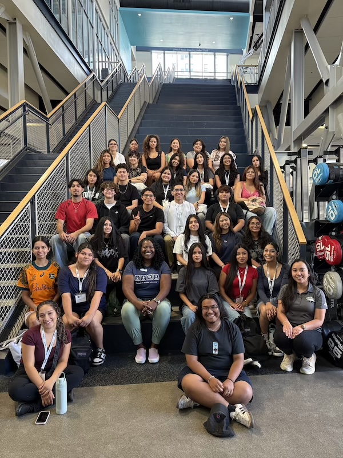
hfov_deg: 53.1
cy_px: 229
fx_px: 344
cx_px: 172
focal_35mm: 26
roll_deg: +0.8
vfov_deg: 67.3
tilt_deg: -2.8
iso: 160
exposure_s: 1/50
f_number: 1.6
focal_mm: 5.96
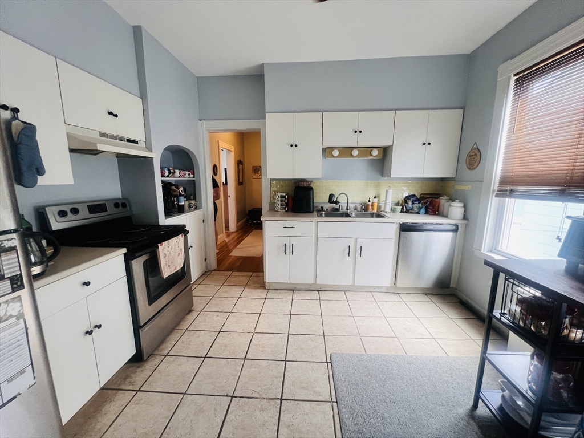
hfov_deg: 106.2
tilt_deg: -9.8
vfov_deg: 89.9
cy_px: 219
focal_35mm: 13
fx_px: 219
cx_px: 292
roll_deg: -0.3
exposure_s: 1/60
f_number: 1.8
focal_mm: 1.57
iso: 160
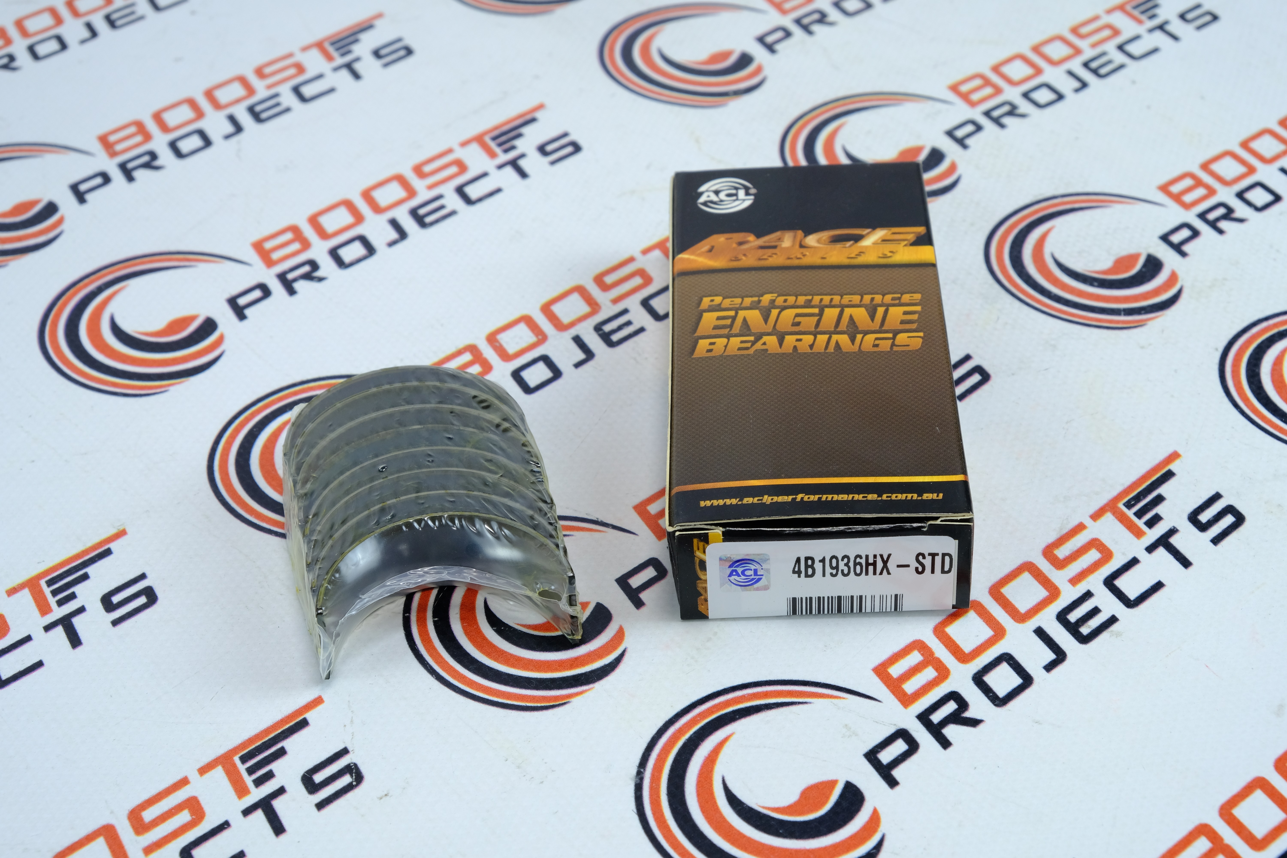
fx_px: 2288
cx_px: 644
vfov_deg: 21.2
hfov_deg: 31.4
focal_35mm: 64
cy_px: 429
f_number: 11
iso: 500
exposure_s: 1/15
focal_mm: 42.5
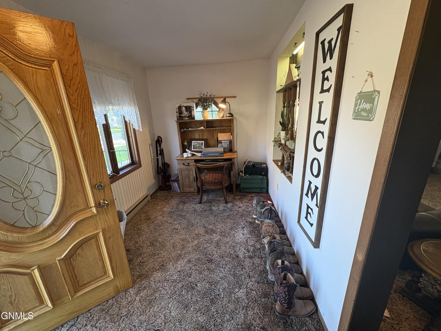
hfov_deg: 102.1
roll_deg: +2.6
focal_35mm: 14
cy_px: 166
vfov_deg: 85.7
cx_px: 220
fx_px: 178
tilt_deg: -16.3
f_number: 2.2
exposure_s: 1/60
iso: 250
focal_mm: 2.22
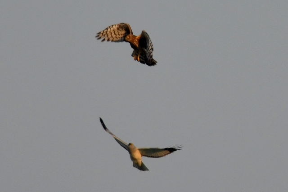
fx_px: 6001
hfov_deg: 2.7
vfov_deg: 1.8
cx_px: 144
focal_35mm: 750
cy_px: 96
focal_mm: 500
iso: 200
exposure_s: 1/640
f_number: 6.7
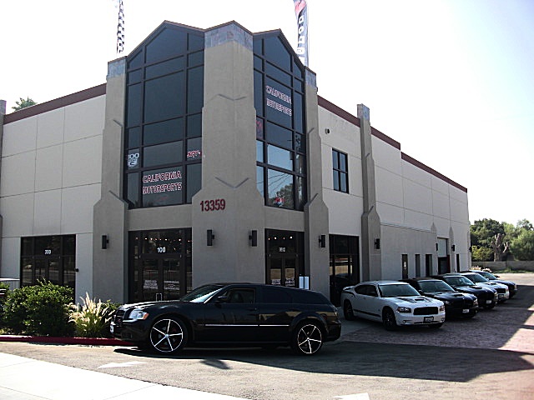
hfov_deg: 51.4
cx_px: 267
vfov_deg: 39.7
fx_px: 555
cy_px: 200
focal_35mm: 36
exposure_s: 1/640
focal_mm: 6.3
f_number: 2.8
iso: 50
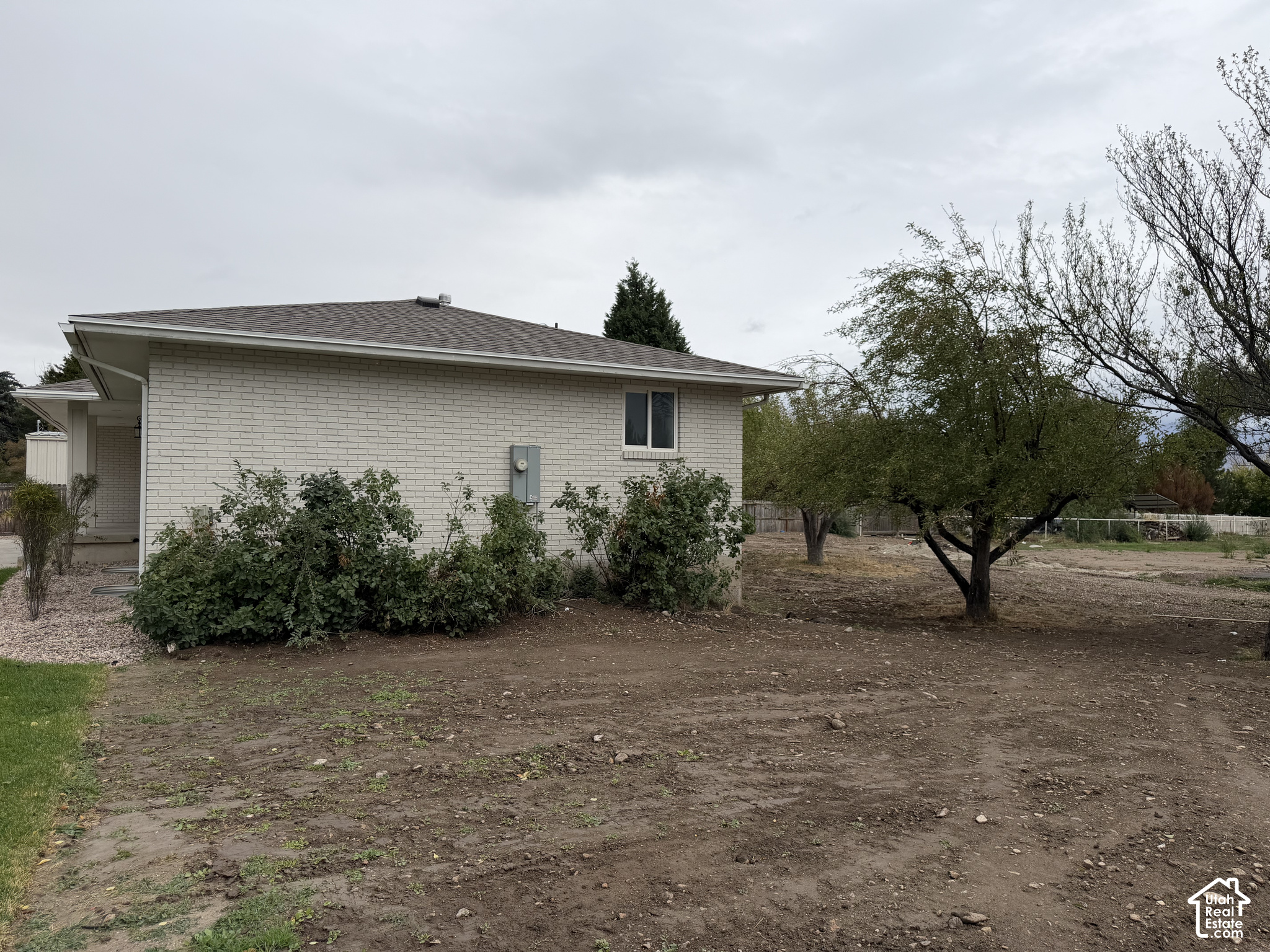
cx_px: 635
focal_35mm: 24
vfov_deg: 56.8
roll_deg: -0.2
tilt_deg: +1.3
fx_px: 881
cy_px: 476
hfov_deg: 71.6
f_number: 1.78
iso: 80
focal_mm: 6.76
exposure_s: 1/3425
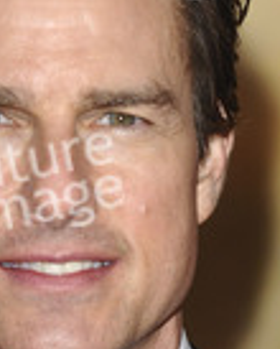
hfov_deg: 3.6
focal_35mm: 430
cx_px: 67
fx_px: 4448
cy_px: 321
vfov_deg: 4.5
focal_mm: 105
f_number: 4.5
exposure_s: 1/200
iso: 320
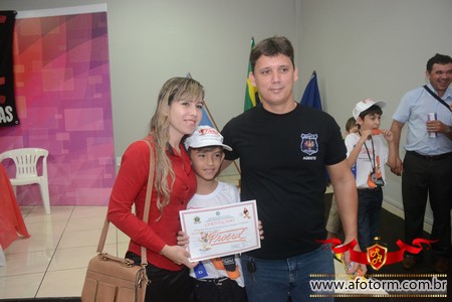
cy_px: 151
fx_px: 414
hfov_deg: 57.2
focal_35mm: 33
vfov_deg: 40.0
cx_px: 226
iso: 1600
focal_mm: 22
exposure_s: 1/100
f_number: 3.8
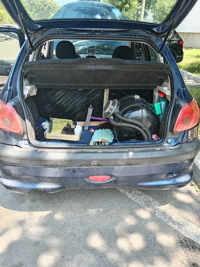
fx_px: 208
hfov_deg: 51.4
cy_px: 134
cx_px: 100
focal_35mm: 27
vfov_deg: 65.3
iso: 198
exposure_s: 1/120
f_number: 1.9
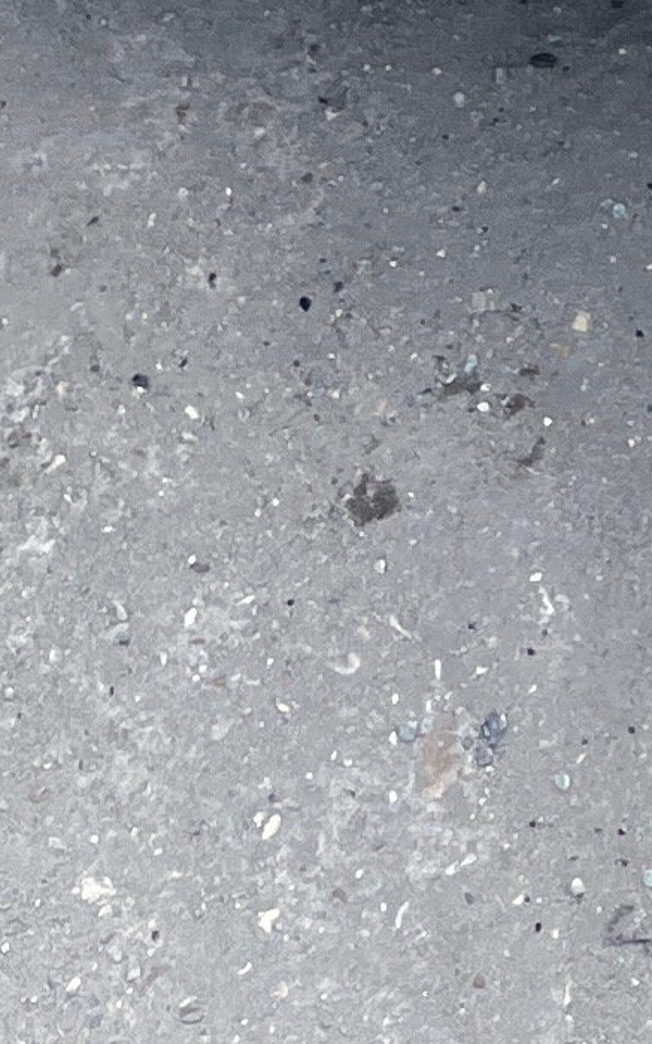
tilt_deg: -29.1
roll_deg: +4.1
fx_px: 4520
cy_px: -1848
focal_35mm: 159
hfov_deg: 8.0
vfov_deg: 10.4
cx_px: 1147
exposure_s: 1/1339
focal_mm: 5.1
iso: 50
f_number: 1.6
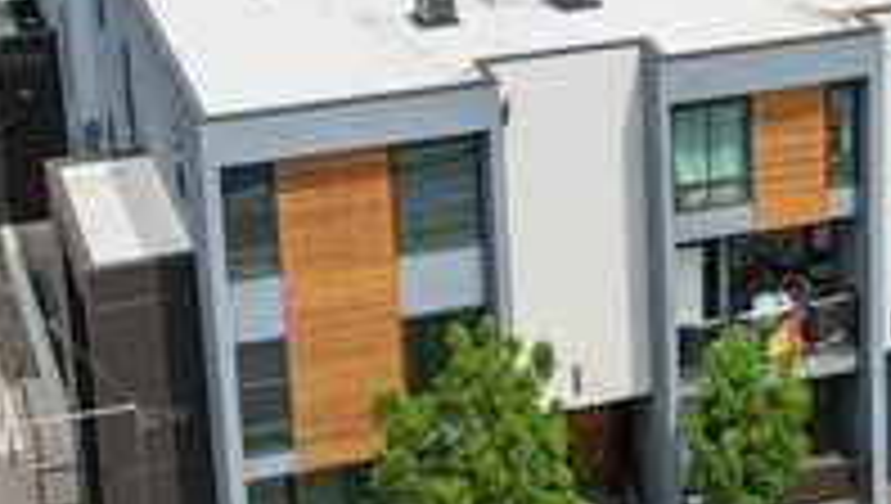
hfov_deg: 17.3
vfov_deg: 10.2
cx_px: 1035
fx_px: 2815
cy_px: 7
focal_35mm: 119
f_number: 2.8
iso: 150
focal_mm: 8.4
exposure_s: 1/3200
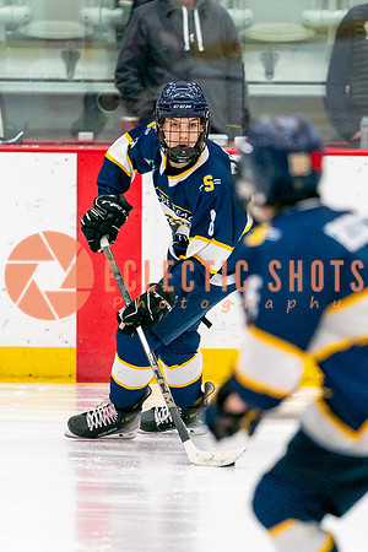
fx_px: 6544
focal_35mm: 427
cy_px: 292
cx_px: 201
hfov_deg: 3.2
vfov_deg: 4.8
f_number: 2.8
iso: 3200
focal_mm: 200
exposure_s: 1/1250
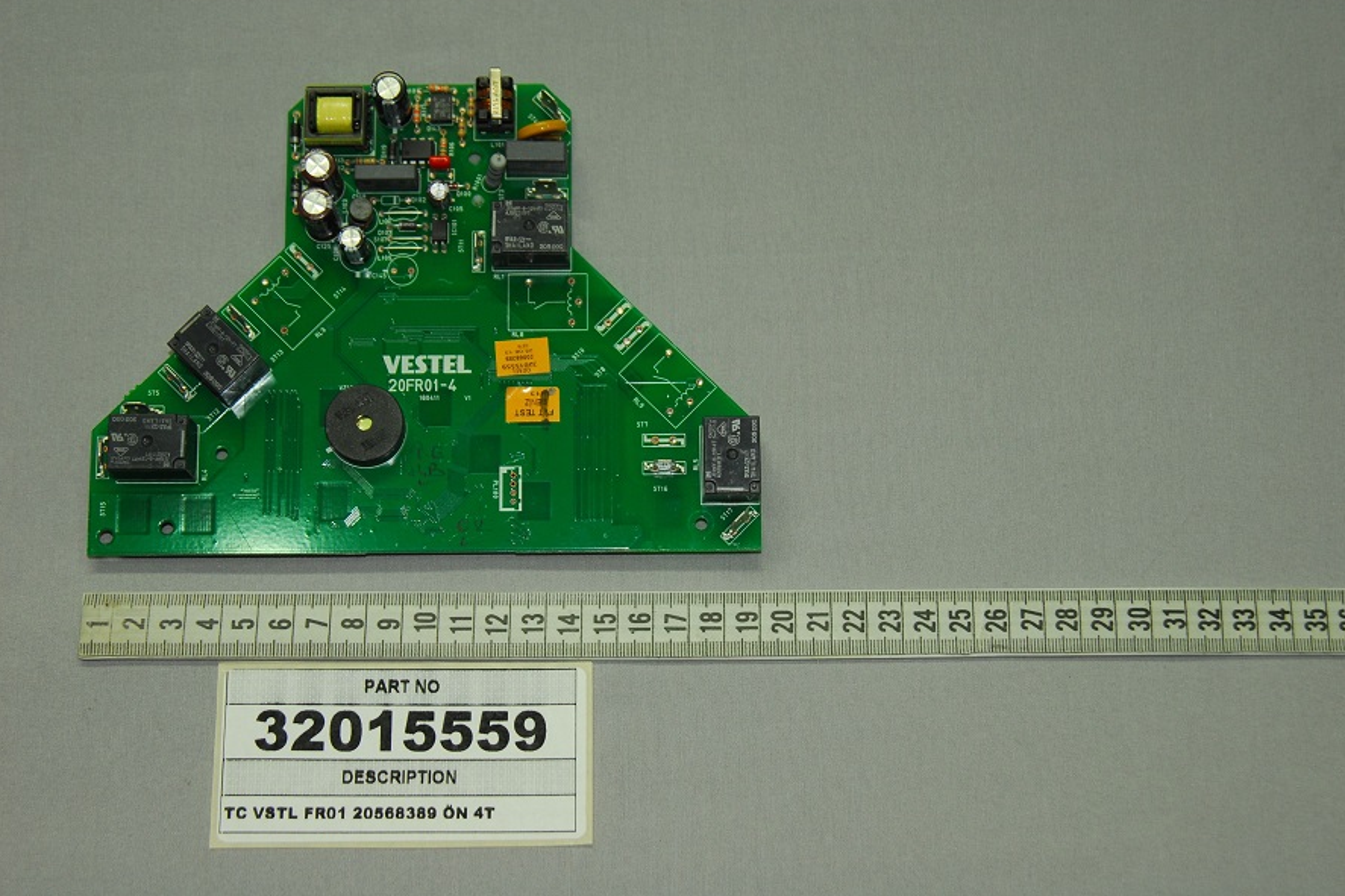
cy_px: 446
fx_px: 2391
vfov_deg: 21.2
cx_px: 681
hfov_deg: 31.4
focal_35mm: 64
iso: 250
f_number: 3.5
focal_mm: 42
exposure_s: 1/80
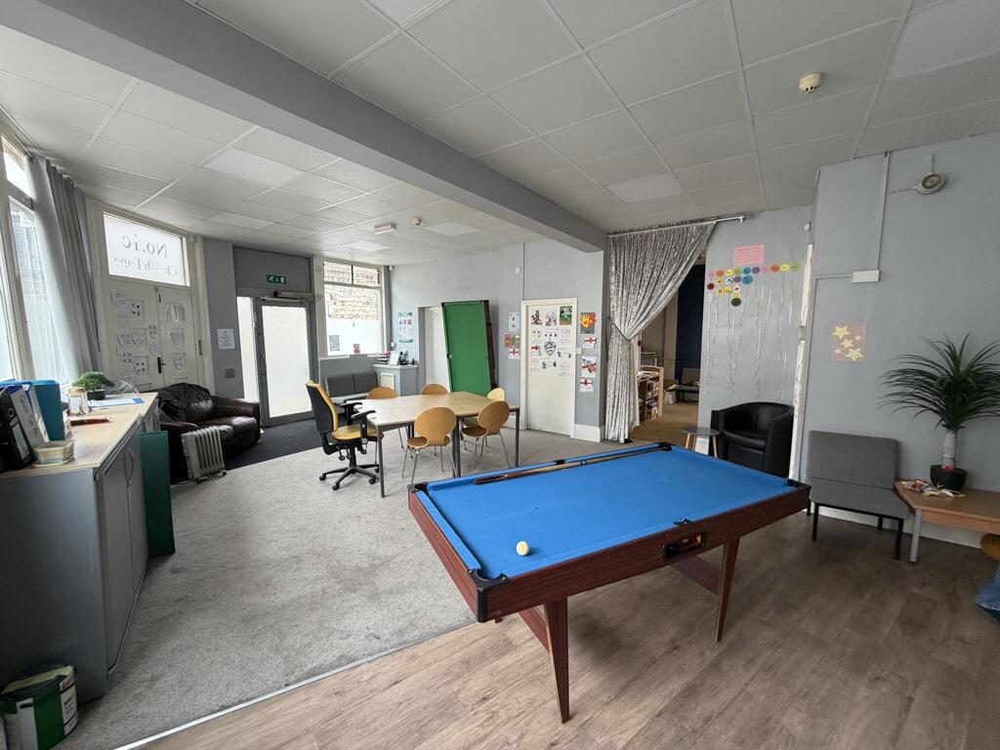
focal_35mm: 14
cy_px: 375
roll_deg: +0.6
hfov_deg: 102.1
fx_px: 404
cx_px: 500
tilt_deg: -5.4
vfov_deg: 85.7
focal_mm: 2.22
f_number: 2.2
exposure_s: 1/121
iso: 200
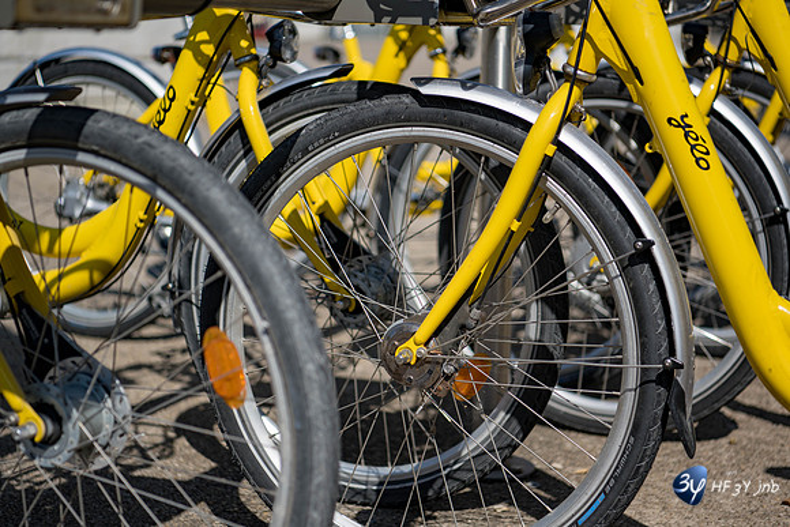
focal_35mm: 70
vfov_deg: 19.5
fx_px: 1536
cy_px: 264
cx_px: 395
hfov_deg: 28.8
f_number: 2.8
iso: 64
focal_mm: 70
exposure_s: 1/2000
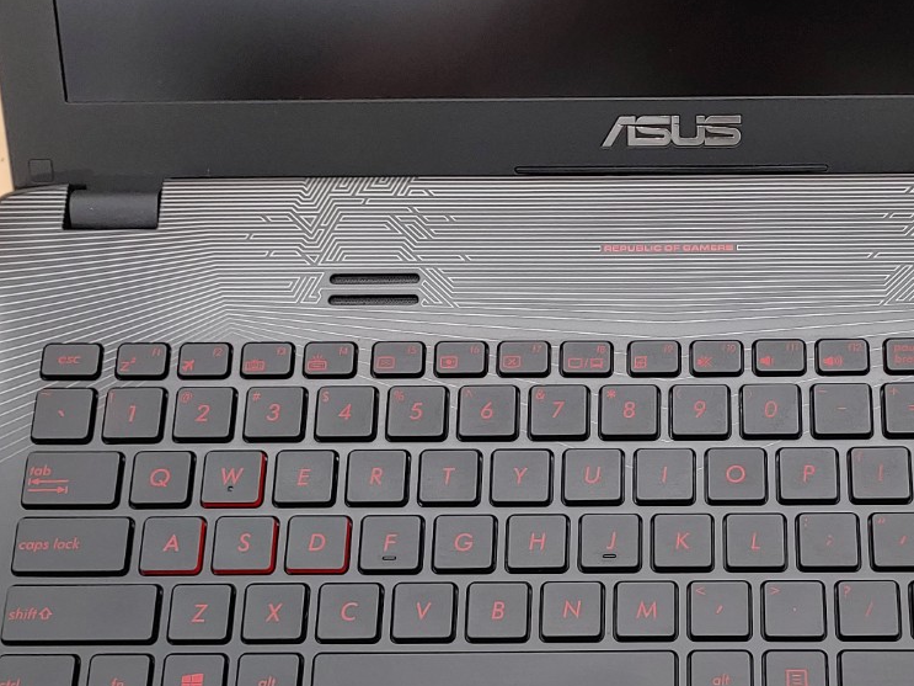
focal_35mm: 64
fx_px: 1690
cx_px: 667
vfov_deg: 22.7
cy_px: 531
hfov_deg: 29.9
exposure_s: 1/72
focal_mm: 4.36
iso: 50
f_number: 1.8
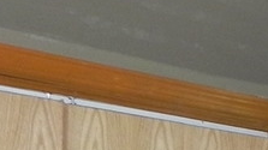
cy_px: 526
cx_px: 534
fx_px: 1299
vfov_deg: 5.9
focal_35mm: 183
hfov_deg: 10.8
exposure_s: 1/30
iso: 200
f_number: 2.8
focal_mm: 4.6
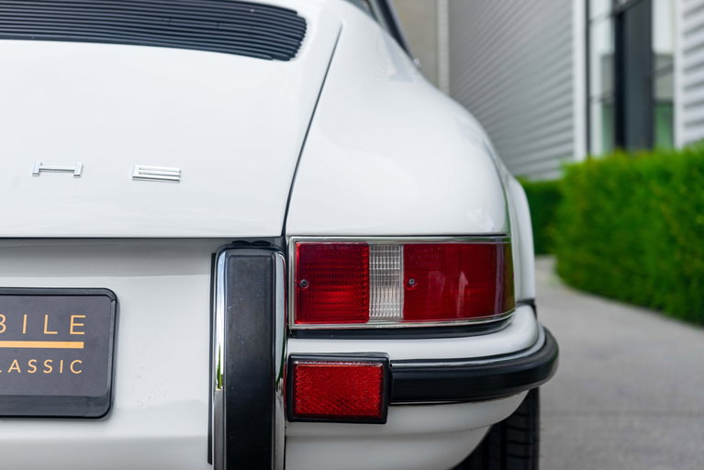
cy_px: 235
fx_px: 1193
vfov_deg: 22.3
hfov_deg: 32.9
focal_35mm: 61
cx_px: 352
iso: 50
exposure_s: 1/40
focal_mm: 61
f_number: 5.6
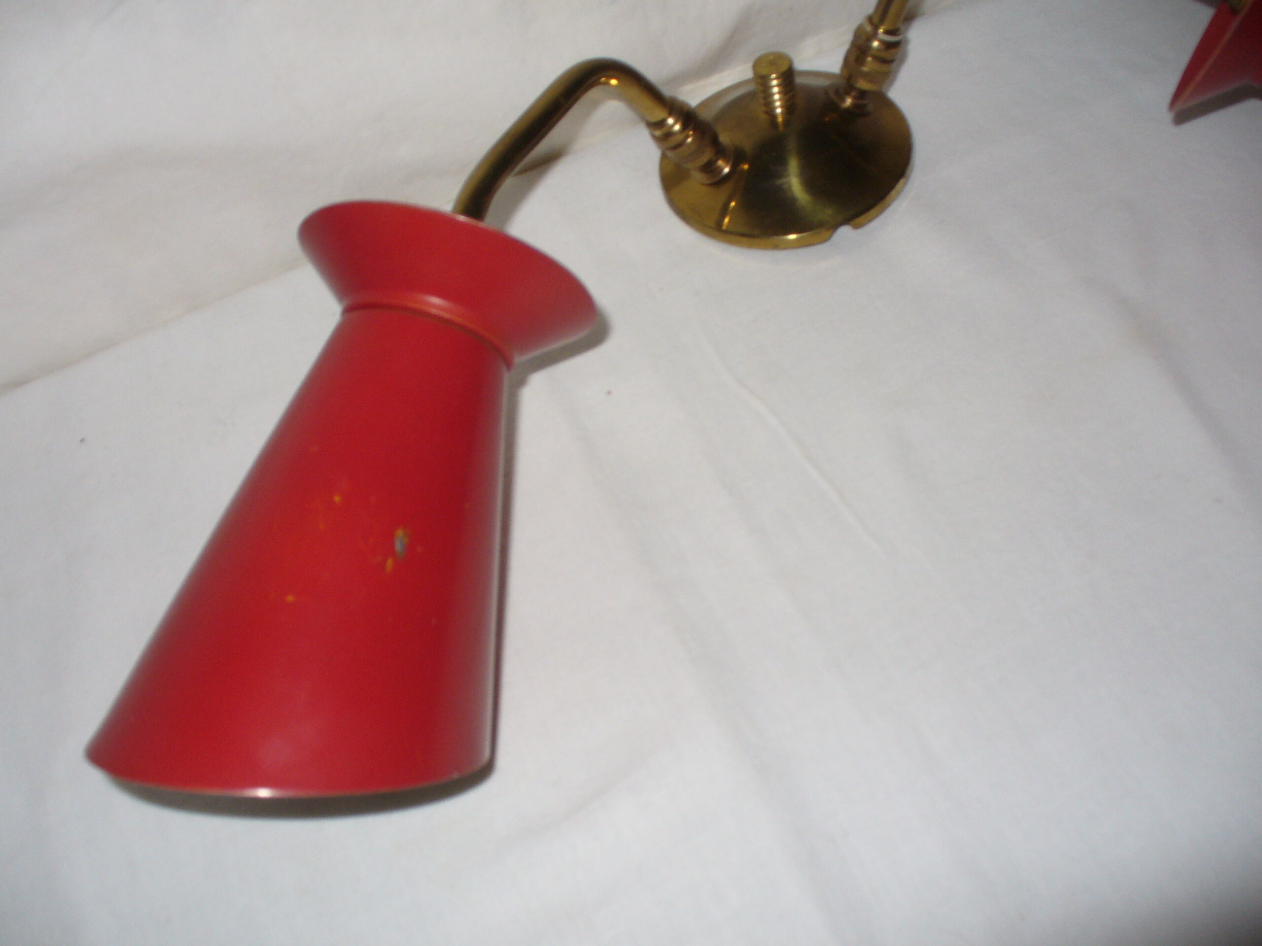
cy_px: 473
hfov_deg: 50.1
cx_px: 631
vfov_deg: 38.7
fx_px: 1349
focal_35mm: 37
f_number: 2.8
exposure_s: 1/30
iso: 100
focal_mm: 6.1
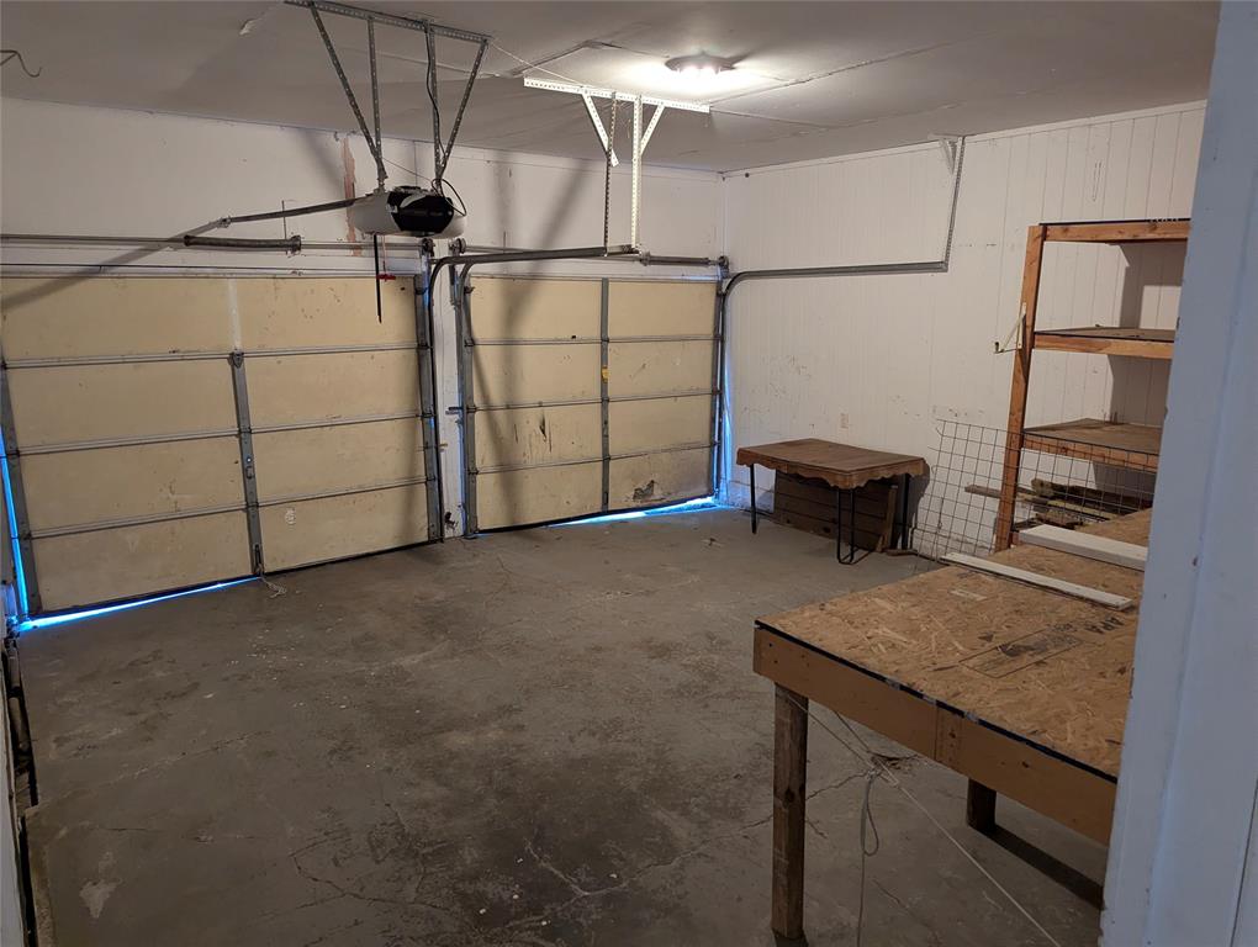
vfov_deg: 56.9
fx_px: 873
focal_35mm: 24
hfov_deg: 71.5
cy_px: 474
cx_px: 629
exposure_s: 1/120
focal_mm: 6.81
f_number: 1.85
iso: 976
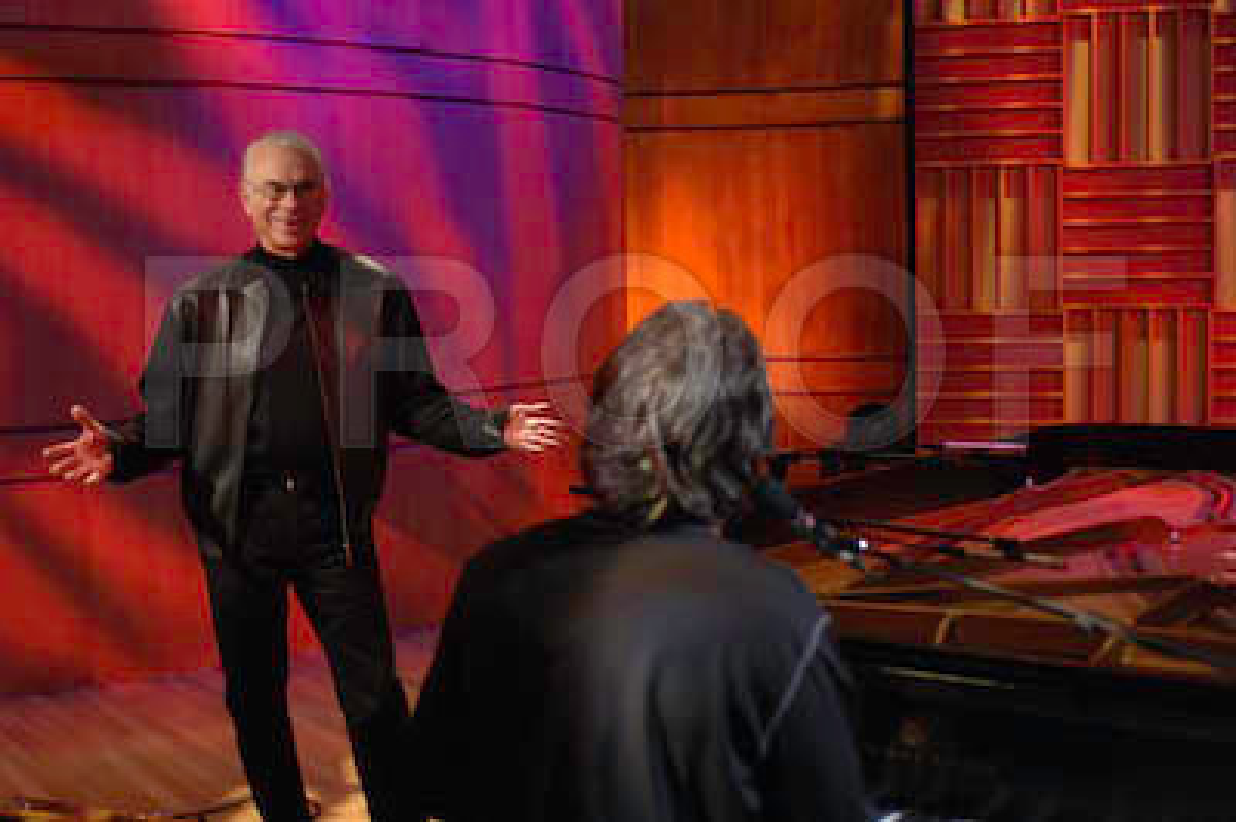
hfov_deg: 41.1
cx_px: 618
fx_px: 1647
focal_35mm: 48
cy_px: 411
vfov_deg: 28.0
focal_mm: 32
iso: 800
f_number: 2.8
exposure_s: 1/60
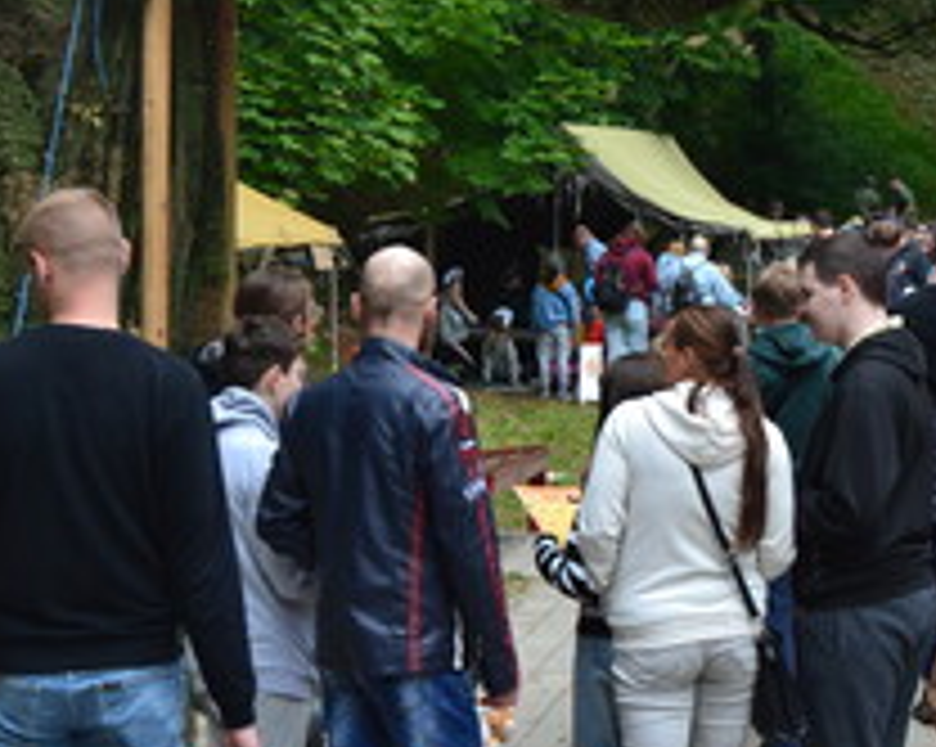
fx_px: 2794
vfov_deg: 15.2
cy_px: 230
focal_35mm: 101
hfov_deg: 18.7
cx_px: 842
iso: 400
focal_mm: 35
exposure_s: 1/160
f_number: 9
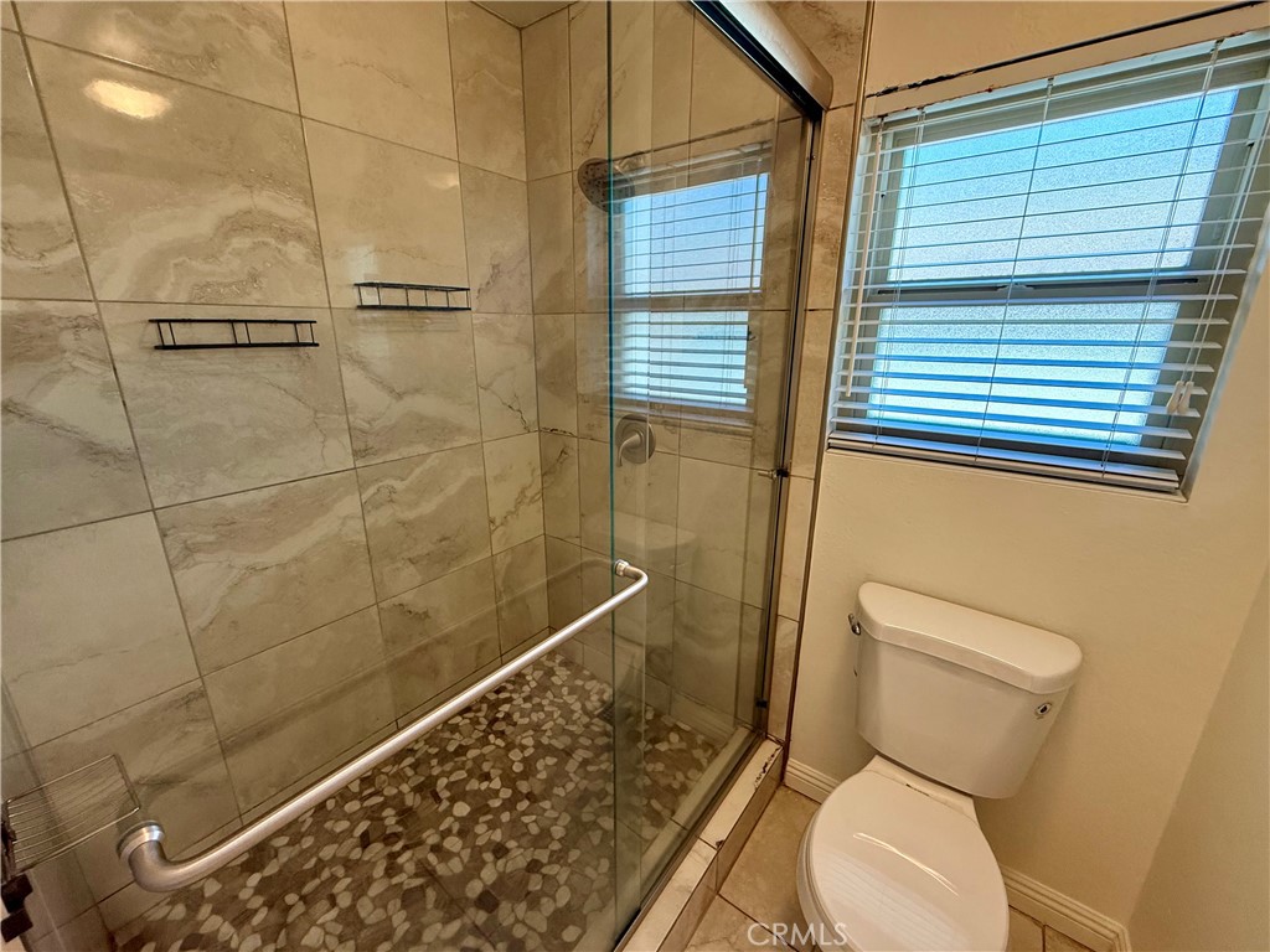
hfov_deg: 102.1
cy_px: 476
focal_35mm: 14
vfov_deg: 85.7
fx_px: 514
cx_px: 635
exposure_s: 1/120
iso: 200
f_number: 2.2
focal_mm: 2.22
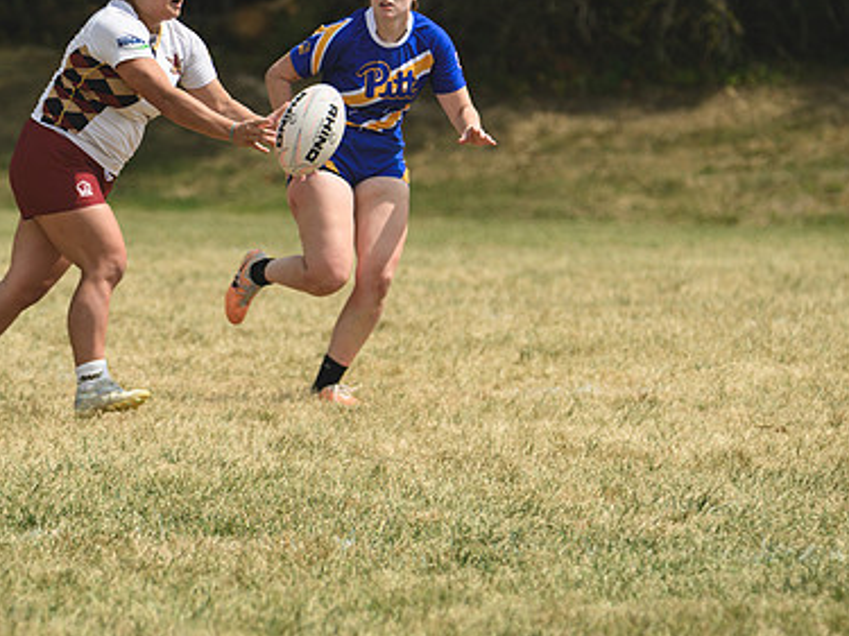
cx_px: 306
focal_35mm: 624
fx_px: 15299
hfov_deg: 3.2
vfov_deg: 2.4
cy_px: 281
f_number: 5.6
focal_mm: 280
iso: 110
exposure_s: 1/1000
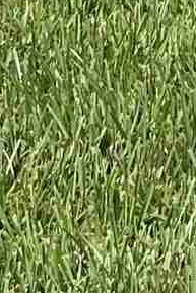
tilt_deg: -1.1
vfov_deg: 6.2
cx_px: 285
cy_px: -788
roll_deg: +0.3
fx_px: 2341
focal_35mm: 287
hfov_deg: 4.8
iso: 50
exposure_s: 1/2695
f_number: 1.5
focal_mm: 5.7
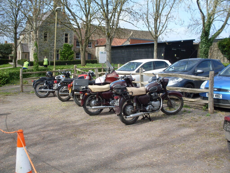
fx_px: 252
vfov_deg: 37.7
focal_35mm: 38
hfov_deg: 49.0
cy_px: 86
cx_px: 115
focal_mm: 6.3
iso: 80
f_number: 8.4
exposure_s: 1/125
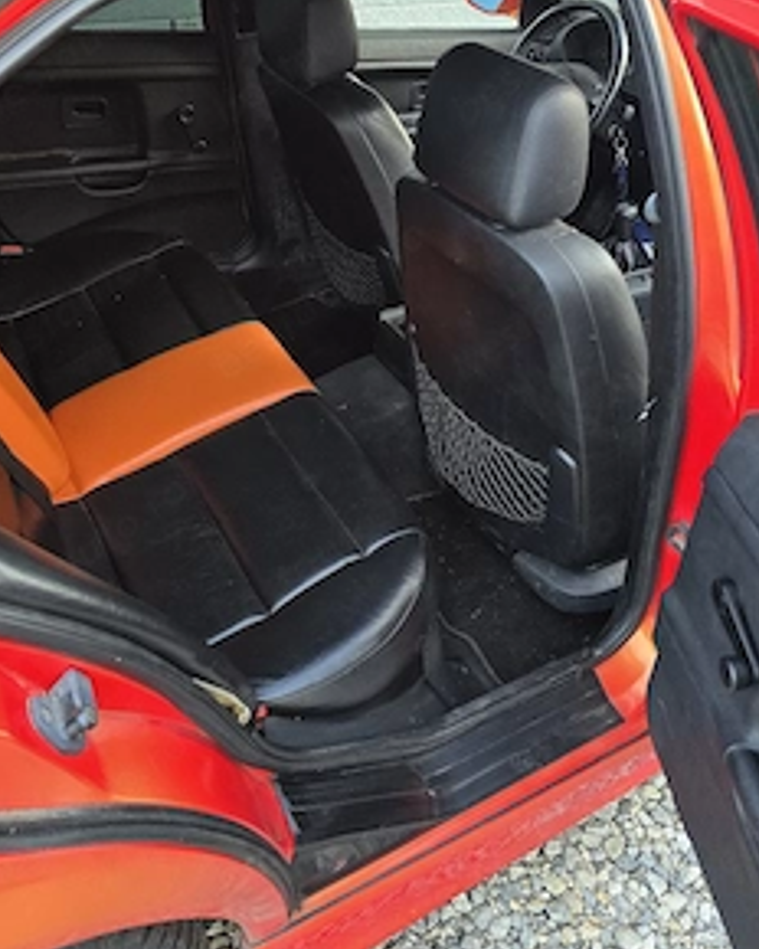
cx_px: 399
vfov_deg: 56.3
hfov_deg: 47.1
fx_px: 870
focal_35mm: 31
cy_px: 344
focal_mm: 6.3
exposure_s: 1/101
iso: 250
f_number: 1.7
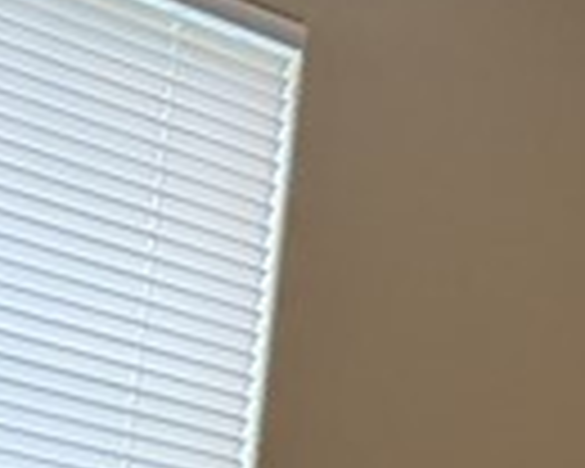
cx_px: 1822
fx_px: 3186
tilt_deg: +4.7
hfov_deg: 8.5
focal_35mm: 184
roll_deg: -3.4
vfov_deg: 8.1
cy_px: 873
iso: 200
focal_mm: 6.76
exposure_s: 1/120
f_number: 1.78
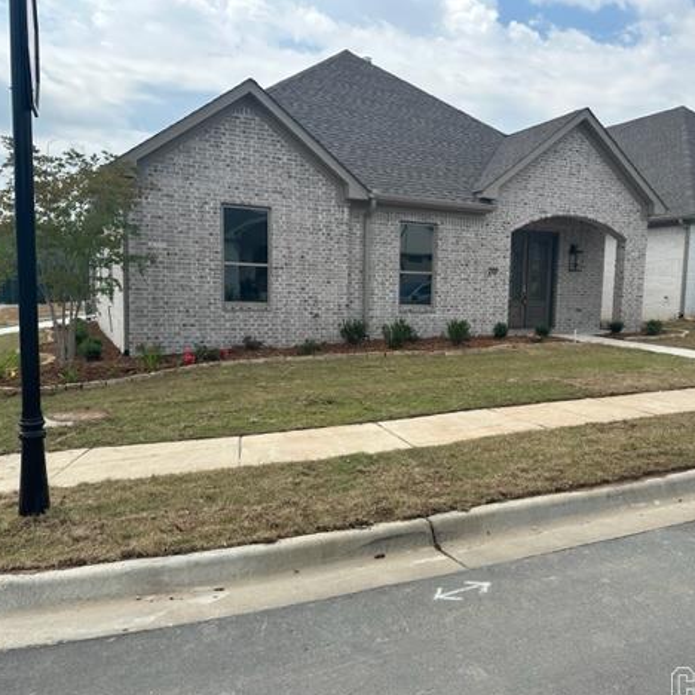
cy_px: 355
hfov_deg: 55.0
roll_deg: +0.4
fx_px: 659
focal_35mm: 29
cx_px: 434
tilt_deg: -7.7
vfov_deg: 55.6
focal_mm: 6.86
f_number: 1.78
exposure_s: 1/3058
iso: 80
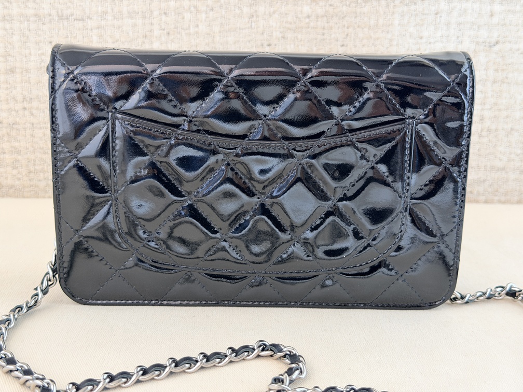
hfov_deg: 39.7
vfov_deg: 30.3
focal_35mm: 48
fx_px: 725
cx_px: 262
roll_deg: -1.6
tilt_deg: -12.9
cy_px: 196
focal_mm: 6.76
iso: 320
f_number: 1.78
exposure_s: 1/40
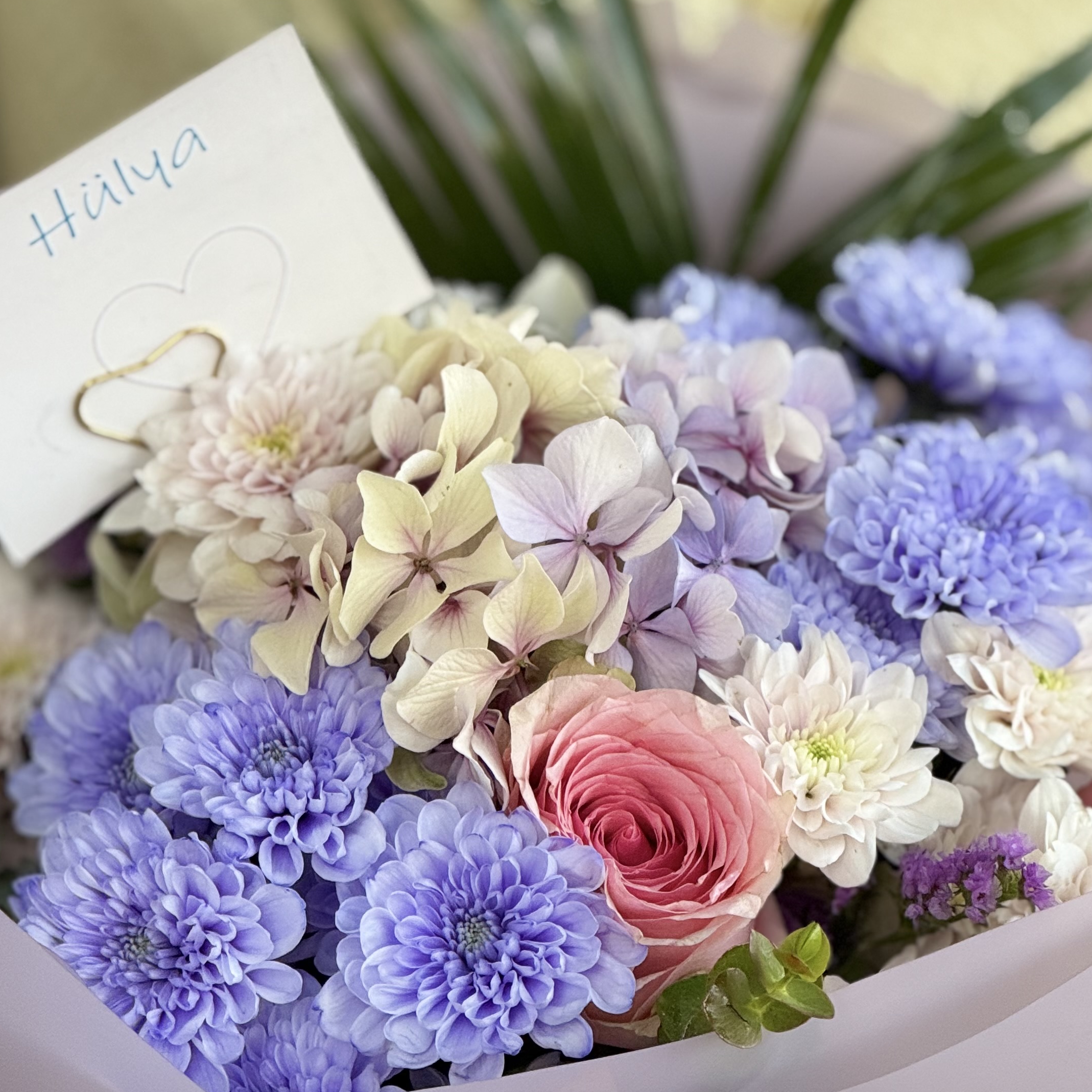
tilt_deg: -17.1
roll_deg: +0.4
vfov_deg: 8.7
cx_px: 614
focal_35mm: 200
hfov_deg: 8.7
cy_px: 916
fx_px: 7138
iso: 100
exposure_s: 1/100
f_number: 2.8
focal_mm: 15.66
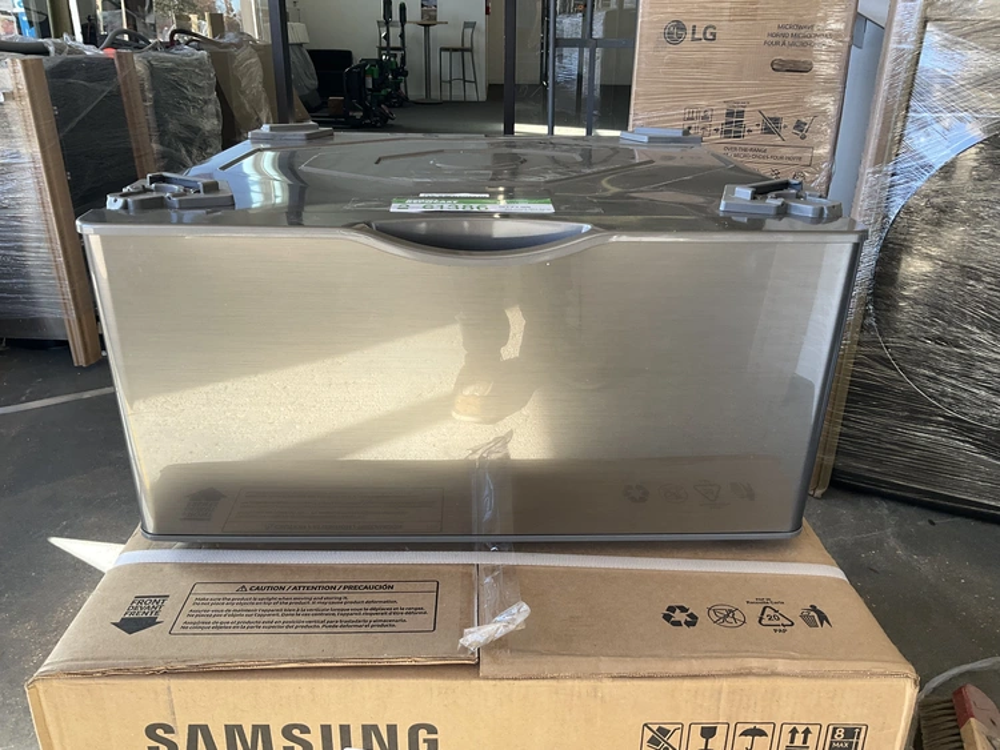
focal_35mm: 29
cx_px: 500
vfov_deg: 48.3
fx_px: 838
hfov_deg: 61.6
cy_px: 375
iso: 32
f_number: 1.8
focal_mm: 3
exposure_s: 1/122
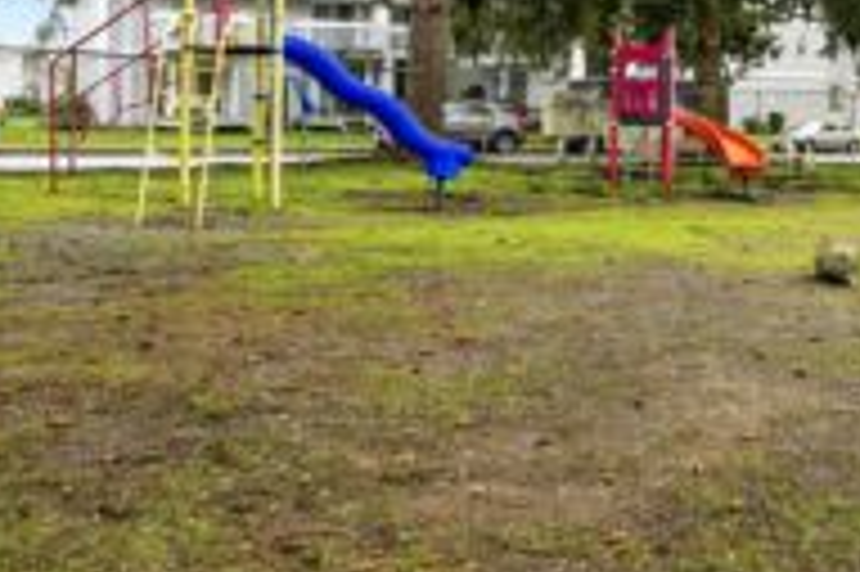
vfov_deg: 29.1
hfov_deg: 40.2
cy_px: 115
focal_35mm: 45
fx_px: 1075
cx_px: 779
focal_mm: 21.5
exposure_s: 1/125
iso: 100
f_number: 9
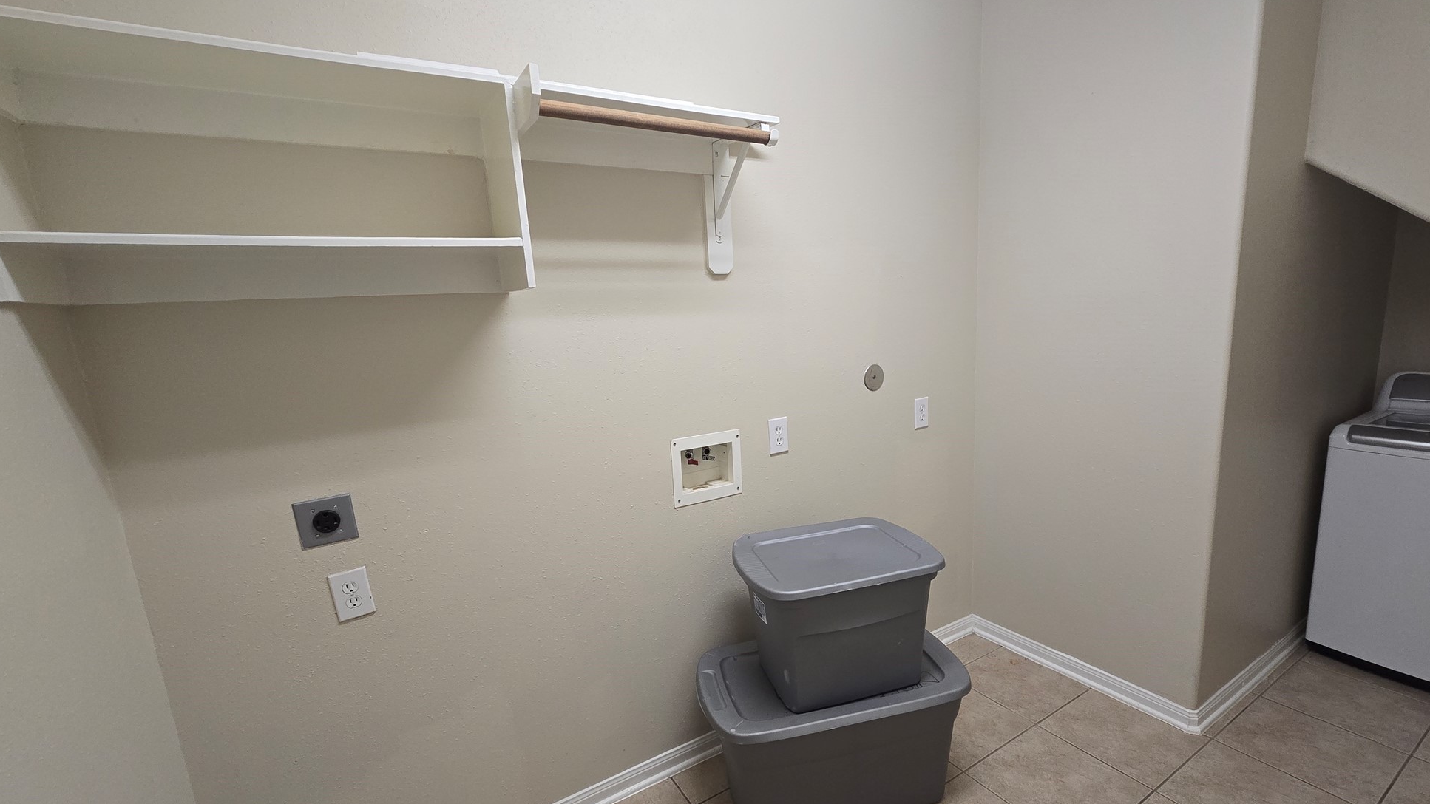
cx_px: 749
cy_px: 428
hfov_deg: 102.9
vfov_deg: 70.5
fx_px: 569
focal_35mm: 15
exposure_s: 1/60
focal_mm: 2.2
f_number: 2.2
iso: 200
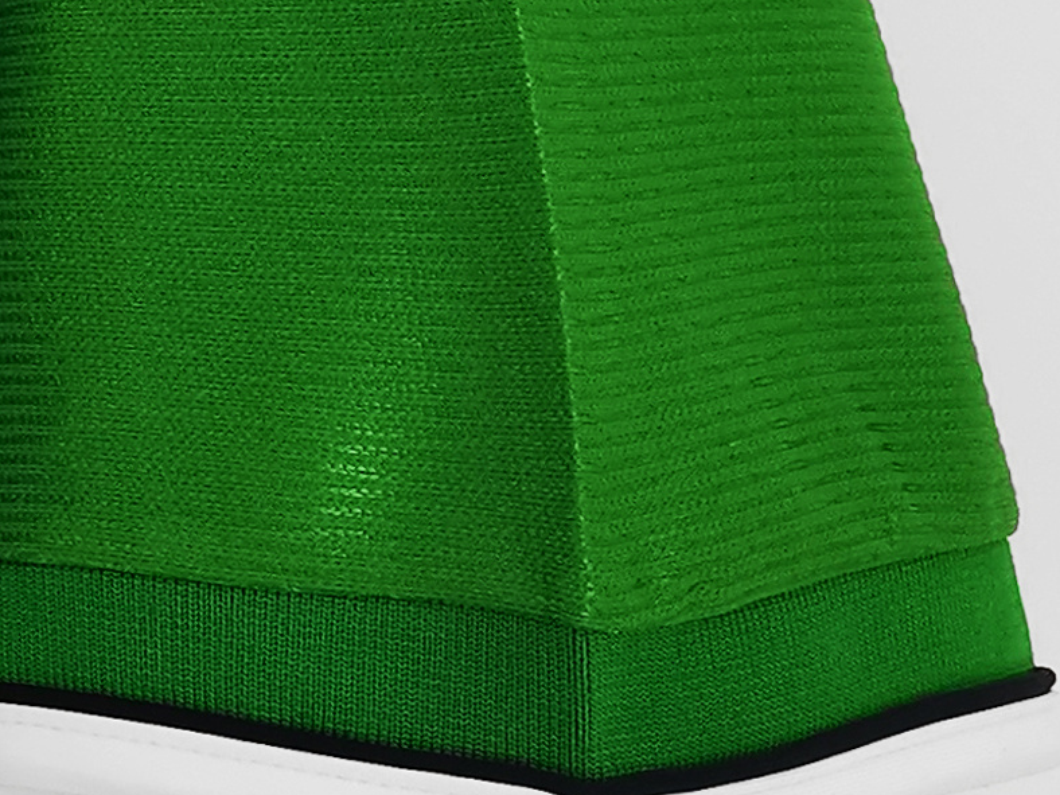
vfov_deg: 9.3
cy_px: -704
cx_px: -1328
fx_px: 4654
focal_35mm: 152
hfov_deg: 11.2
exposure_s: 1/60
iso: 125
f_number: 1.8
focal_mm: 5.58
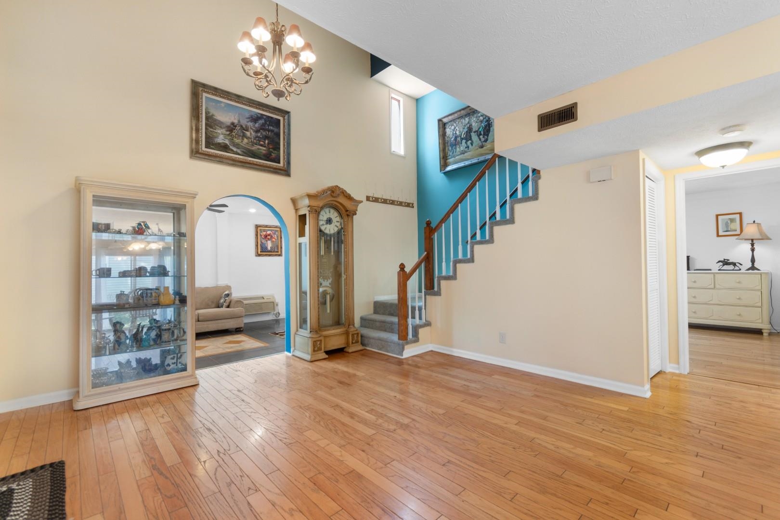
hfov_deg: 100.4
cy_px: 260
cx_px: 390
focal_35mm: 15
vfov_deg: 77.3
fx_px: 325
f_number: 4.5
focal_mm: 10
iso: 100
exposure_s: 1/6
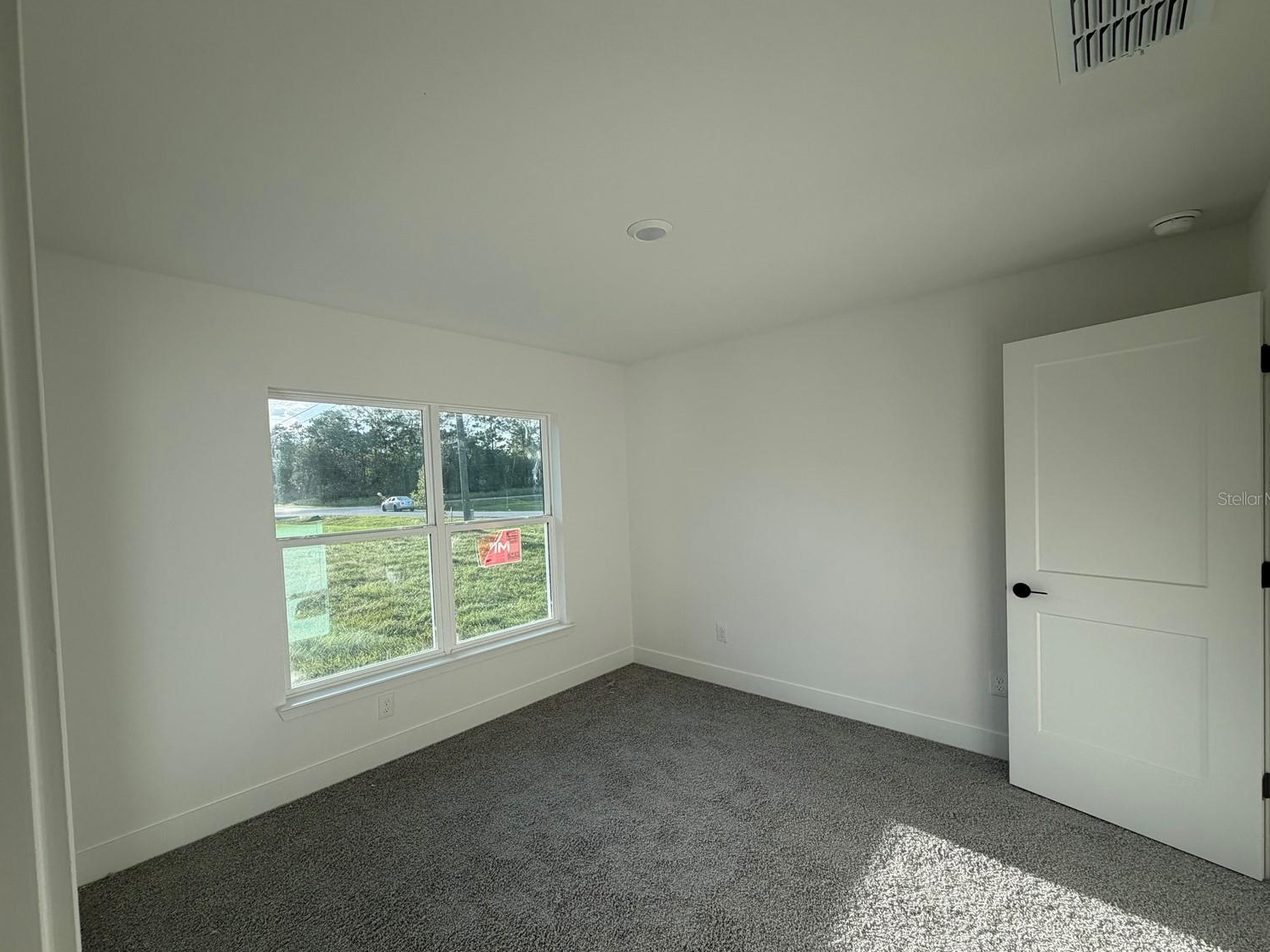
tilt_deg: -0.9
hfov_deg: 98.1
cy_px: 498
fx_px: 550
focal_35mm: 15
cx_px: 618
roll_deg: +3.3
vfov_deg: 81.7
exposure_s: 1/400
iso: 50
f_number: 2.2
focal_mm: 2.22
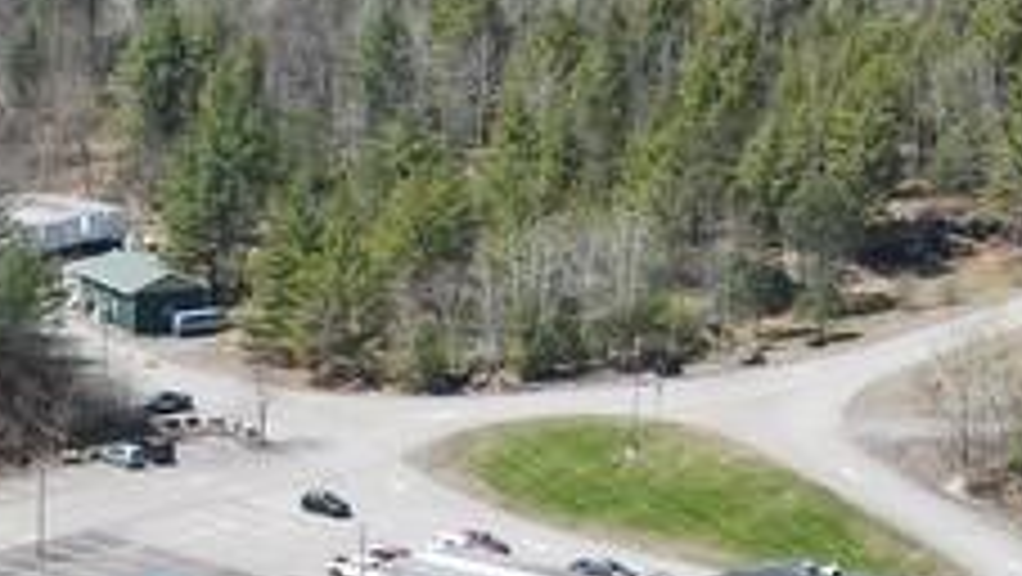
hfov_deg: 17.7
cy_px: 1116
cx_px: 0
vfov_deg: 9.7
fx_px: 3200
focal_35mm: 118
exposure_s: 1/400
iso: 100
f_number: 2.8
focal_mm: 4.5
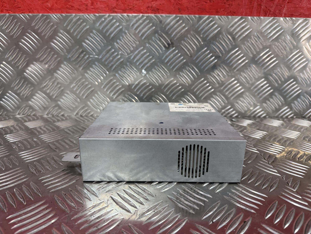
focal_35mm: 24
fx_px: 216
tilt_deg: -17.4
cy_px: 117
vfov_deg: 56.8
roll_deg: -0.7
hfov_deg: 71.6
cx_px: 156
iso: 200
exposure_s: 1/100
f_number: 1.78
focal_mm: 6.76
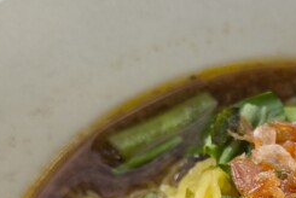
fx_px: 963
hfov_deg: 17.1
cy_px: 214
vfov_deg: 11.6
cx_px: 291
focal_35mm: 117
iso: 50
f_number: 1.6
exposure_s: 1/159
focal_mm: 6.57
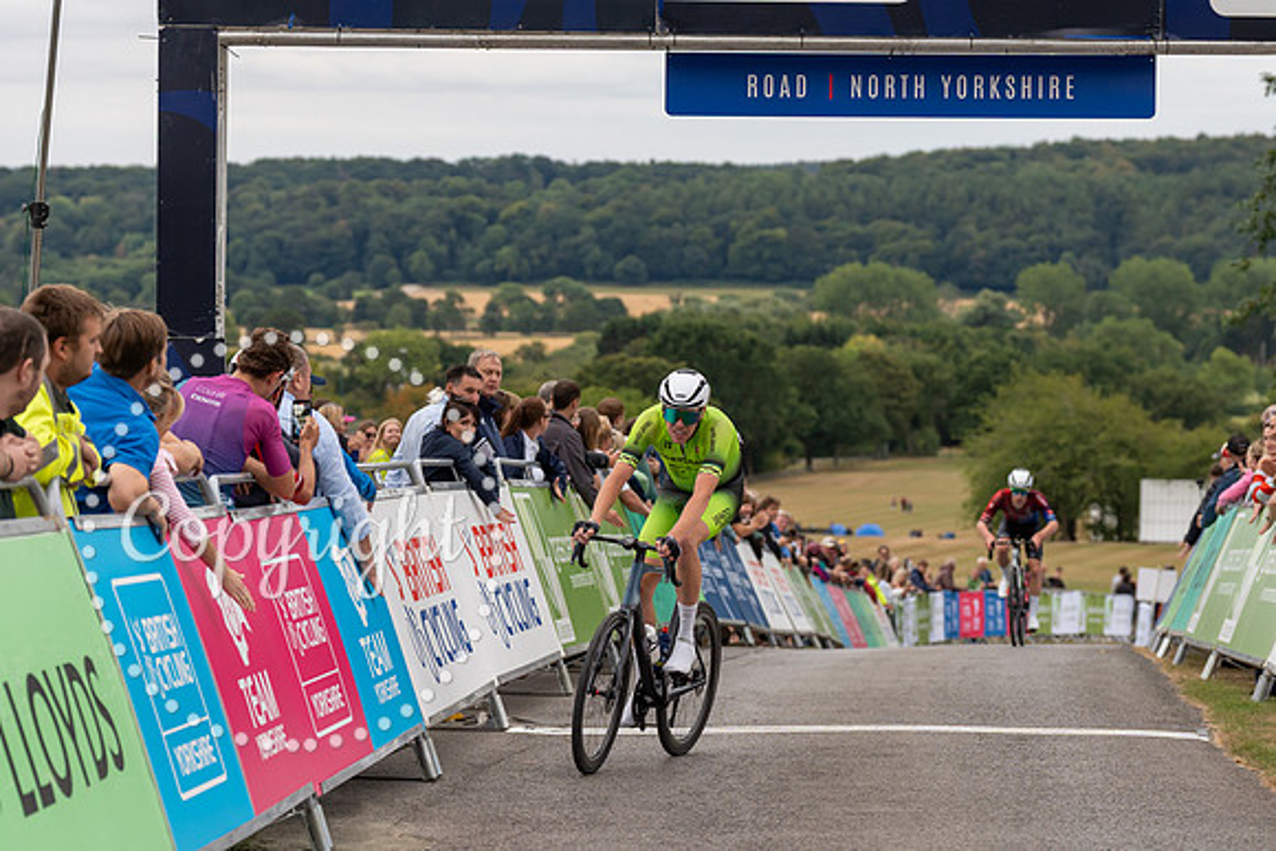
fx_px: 4250
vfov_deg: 11.4
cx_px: 640
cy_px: 515
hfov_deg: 17.1
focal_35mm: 120
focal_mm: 90
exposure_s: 1/1000
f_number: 3.5
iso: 500
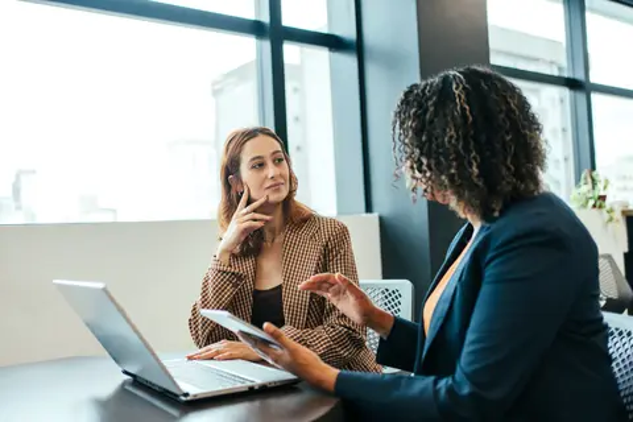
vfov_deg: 37.9
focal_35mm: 35
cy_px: 211
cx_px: 316
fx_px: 615
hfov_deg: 54.4
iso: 400
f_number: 1.8
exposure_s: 1/250
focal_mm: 35
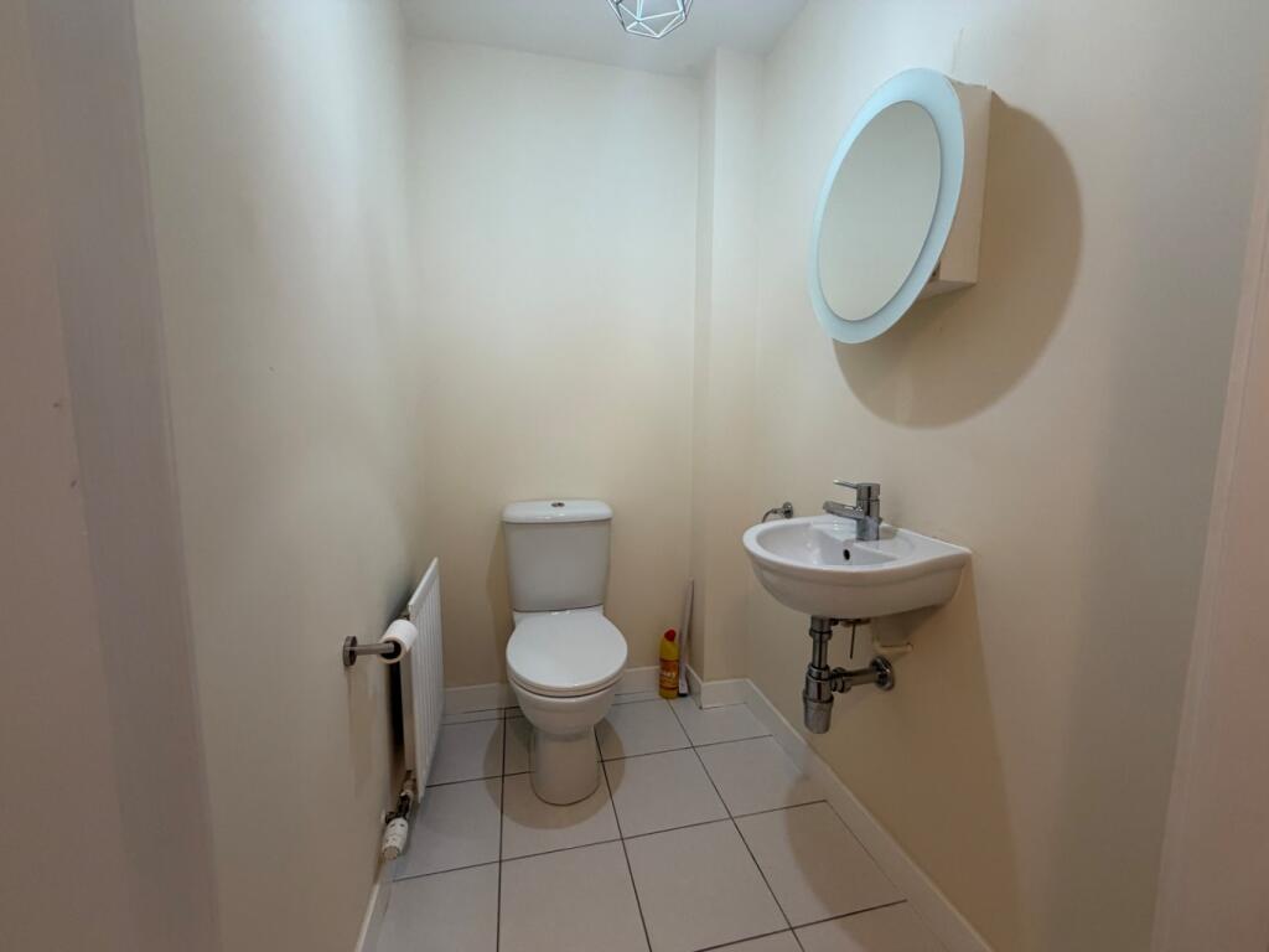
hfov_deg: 102.1
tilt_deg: -6.6
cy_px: 476
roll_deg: -0.4
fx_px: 513
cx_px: 634
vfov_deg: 85.7
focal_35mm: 14
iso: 320
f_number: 2.2
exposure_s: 1/100
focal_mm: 2.22
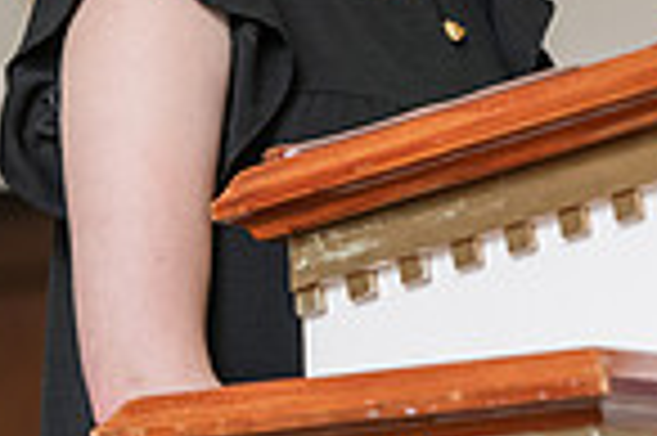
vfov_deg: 2.5
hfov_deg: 3.7
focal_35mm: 557
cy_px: 11
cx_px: 446
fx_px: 10154
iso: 1250
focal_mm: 140
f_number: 3.5
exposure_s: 1/200
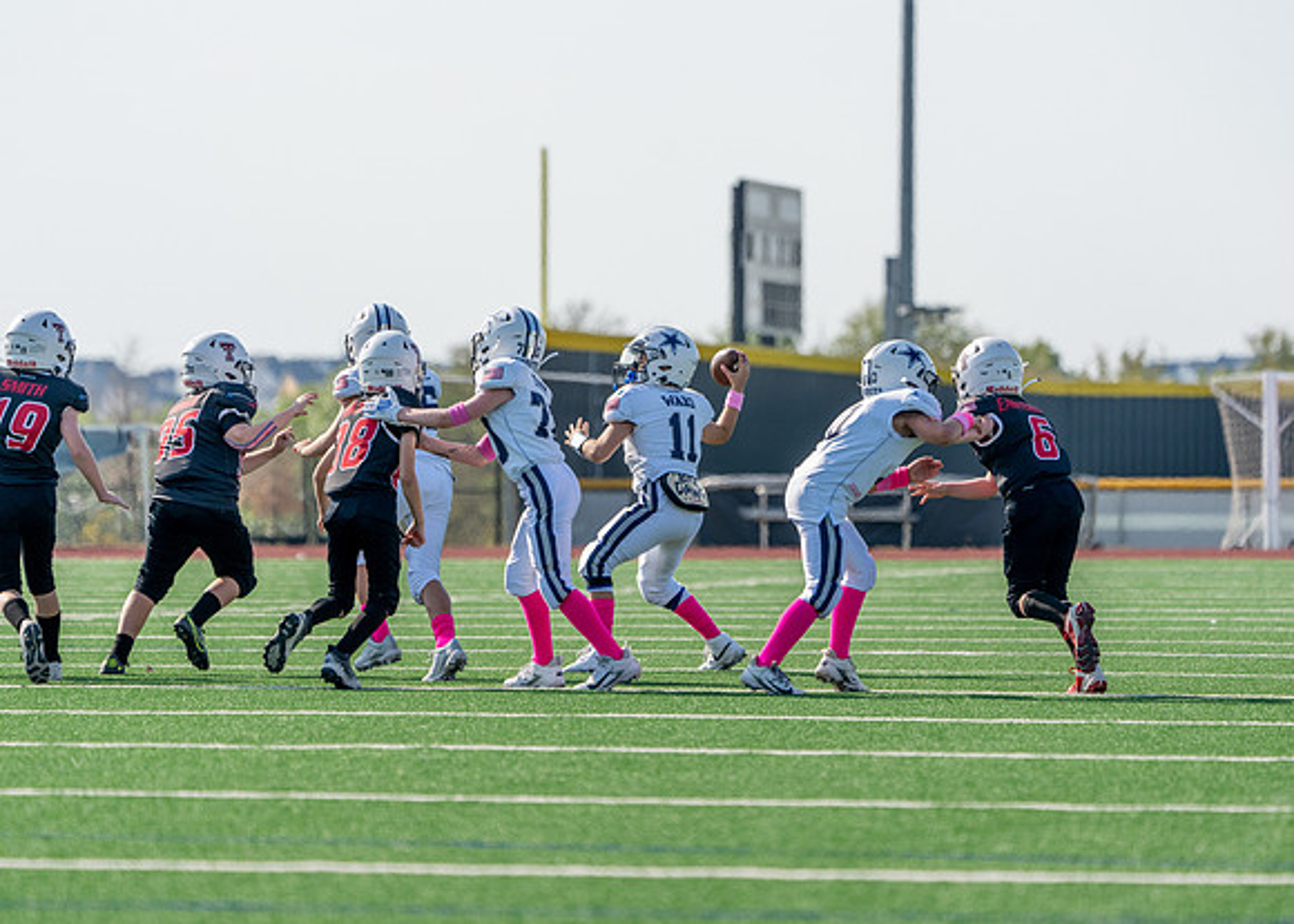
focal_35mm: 289
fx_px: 10626
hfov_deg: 7.0
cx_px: 647
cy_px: 462
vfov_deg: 5.0
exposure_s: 1/1250
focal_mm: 276
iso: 250
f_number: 5.6
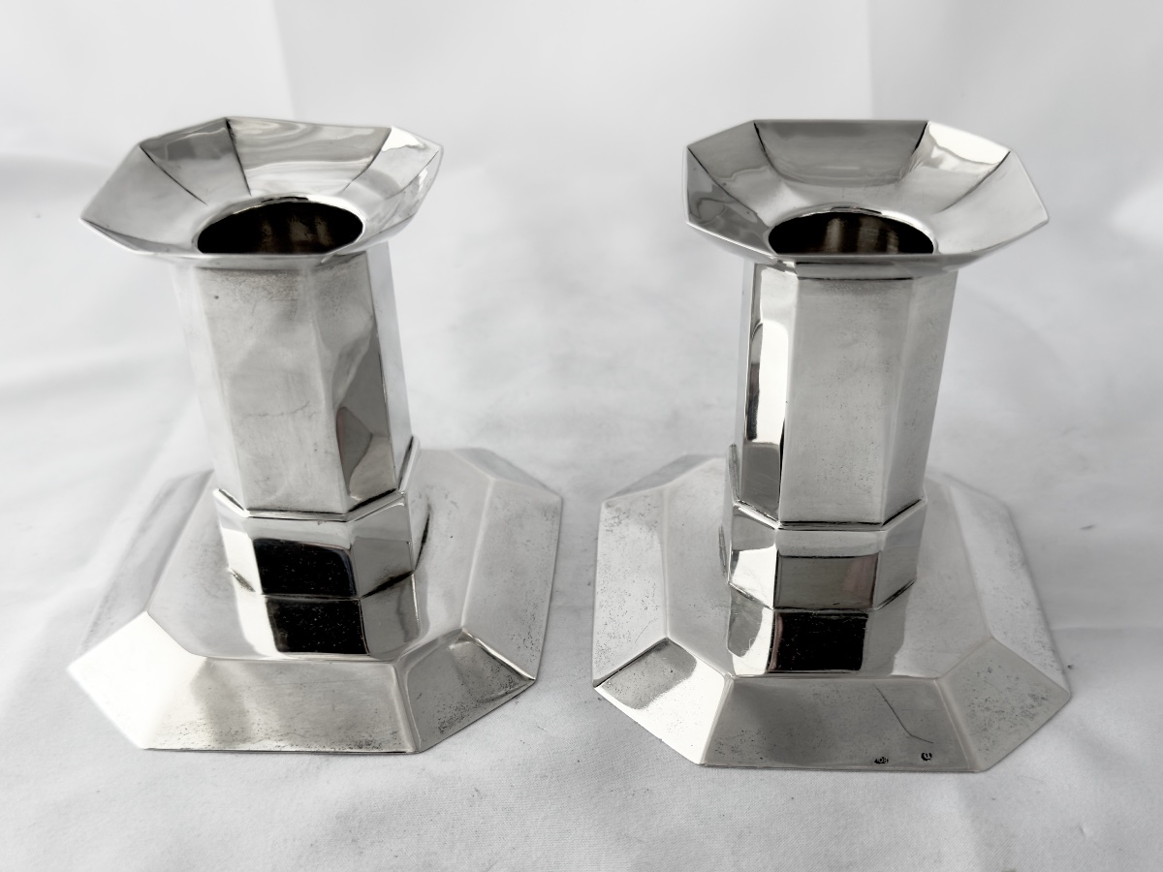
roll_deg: +0.9
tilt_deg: -37.7
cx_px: 582
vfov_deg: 56.8
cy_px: 436
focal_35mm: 24
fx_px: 806
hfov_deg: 71.6
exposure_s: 1/121
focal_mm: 6.76
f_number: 1.78
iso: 80
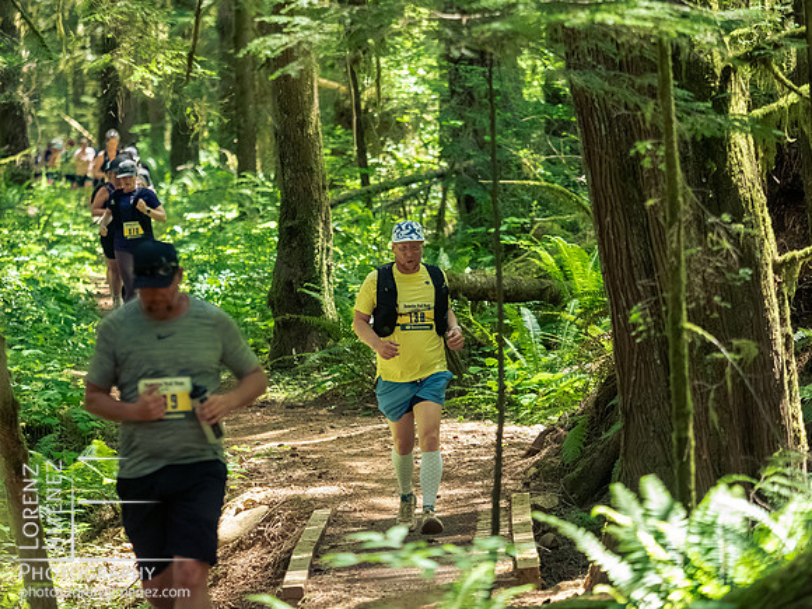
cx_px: 406
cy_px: 304
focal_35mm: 230
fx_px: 5395
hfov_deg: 8.6
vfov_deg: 6.5
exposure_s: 1/800
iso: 5000
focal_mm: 115
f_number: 2.8
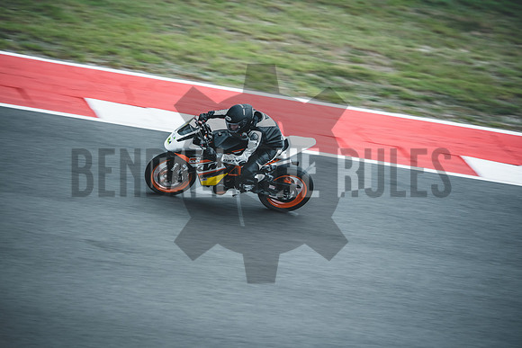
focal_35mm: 300
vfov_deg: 4.6
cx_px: 261
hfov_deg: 6.9
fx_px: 4351
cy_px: 174
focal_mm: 200
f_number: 2
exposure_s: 1/320
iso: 400
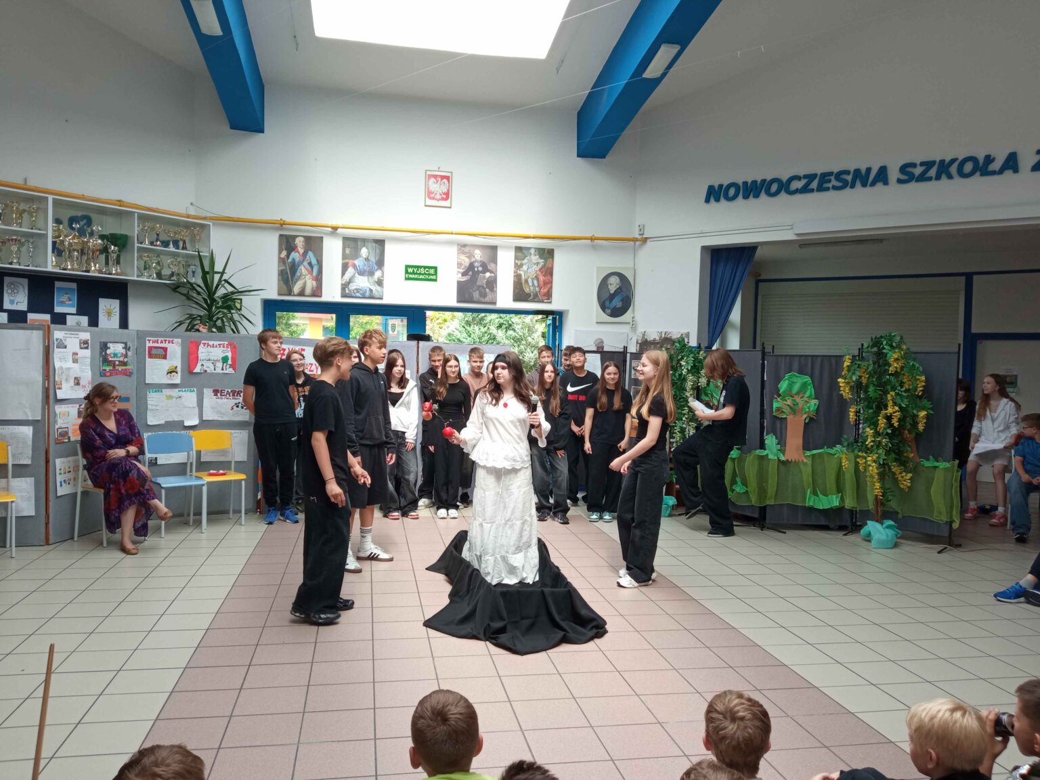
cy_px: 390
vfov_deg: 51.4
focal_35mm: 27
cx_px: 520
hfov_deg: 65.3
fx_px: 811
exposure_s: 1/100
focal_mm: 3.79
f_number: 2.2
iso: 118
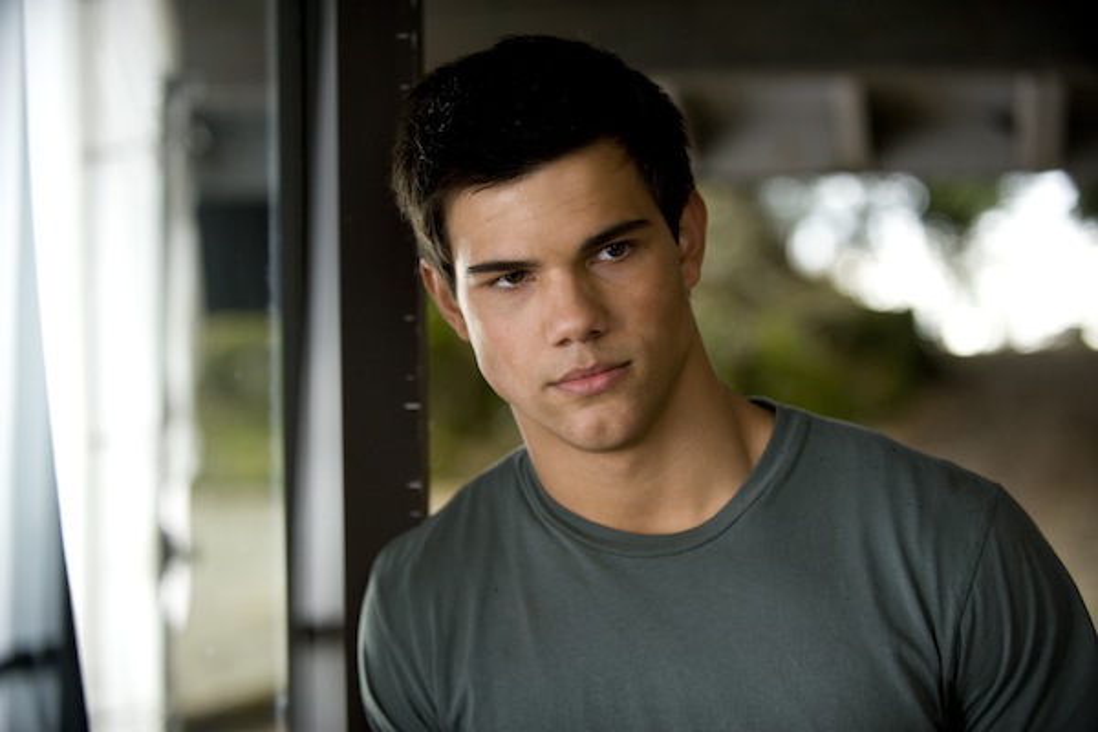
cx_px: 549
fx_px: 2135
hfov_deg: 28.8
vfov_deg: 19.5
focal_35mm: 70
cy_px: 366
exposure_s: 1/125
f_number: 2.8
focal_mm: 70
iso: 500
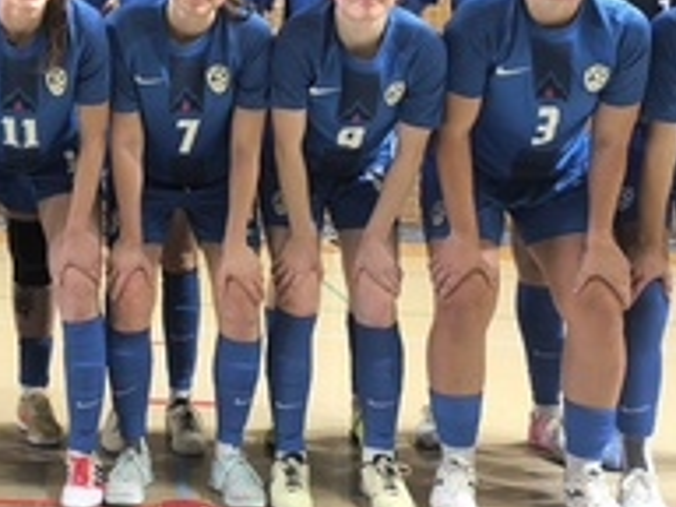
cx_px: 102
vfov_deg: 26.2
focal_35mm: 54
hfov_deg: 34.1
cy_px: 60
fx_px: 1055
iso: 800
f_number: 1.65
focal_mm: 6.14
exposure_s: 1/100
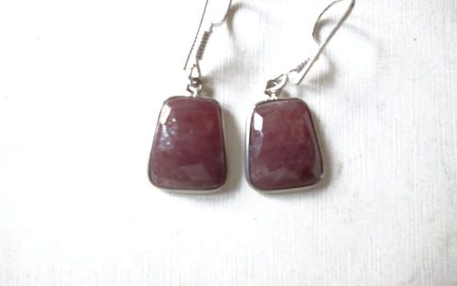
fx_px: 361
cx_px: 228
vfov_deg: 43.2
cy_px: 152
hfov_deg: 64.6
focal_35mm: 29
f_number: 4
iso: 125
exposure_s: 1/6
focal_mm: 10.4
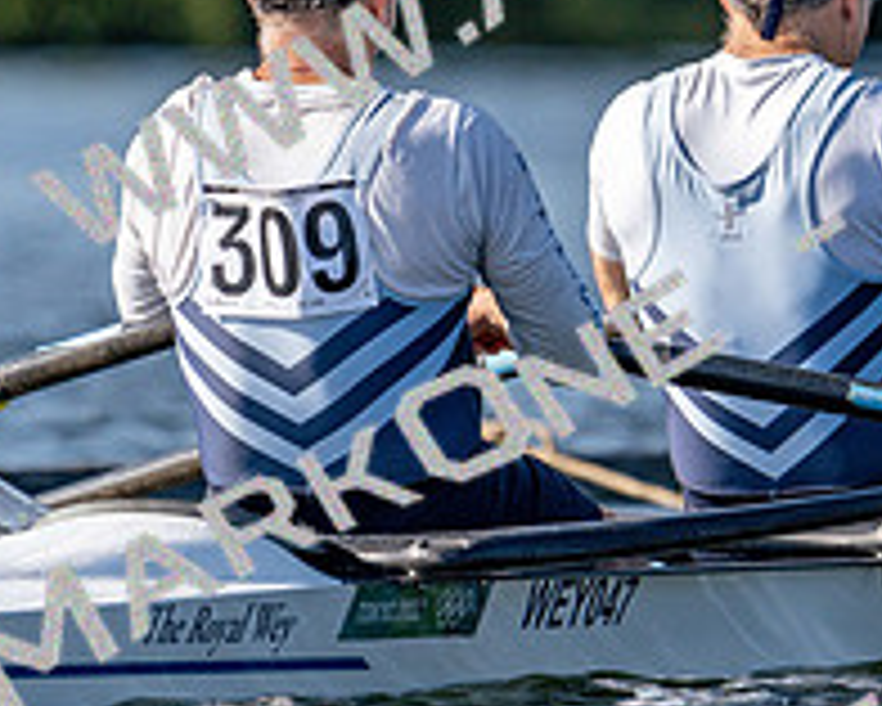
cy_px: 259
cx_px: 590
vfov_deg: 1.1
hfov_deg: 1.4
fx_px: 37112
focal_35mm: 1421
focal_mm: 512
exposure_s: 1/1600
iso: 320
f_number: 6.3
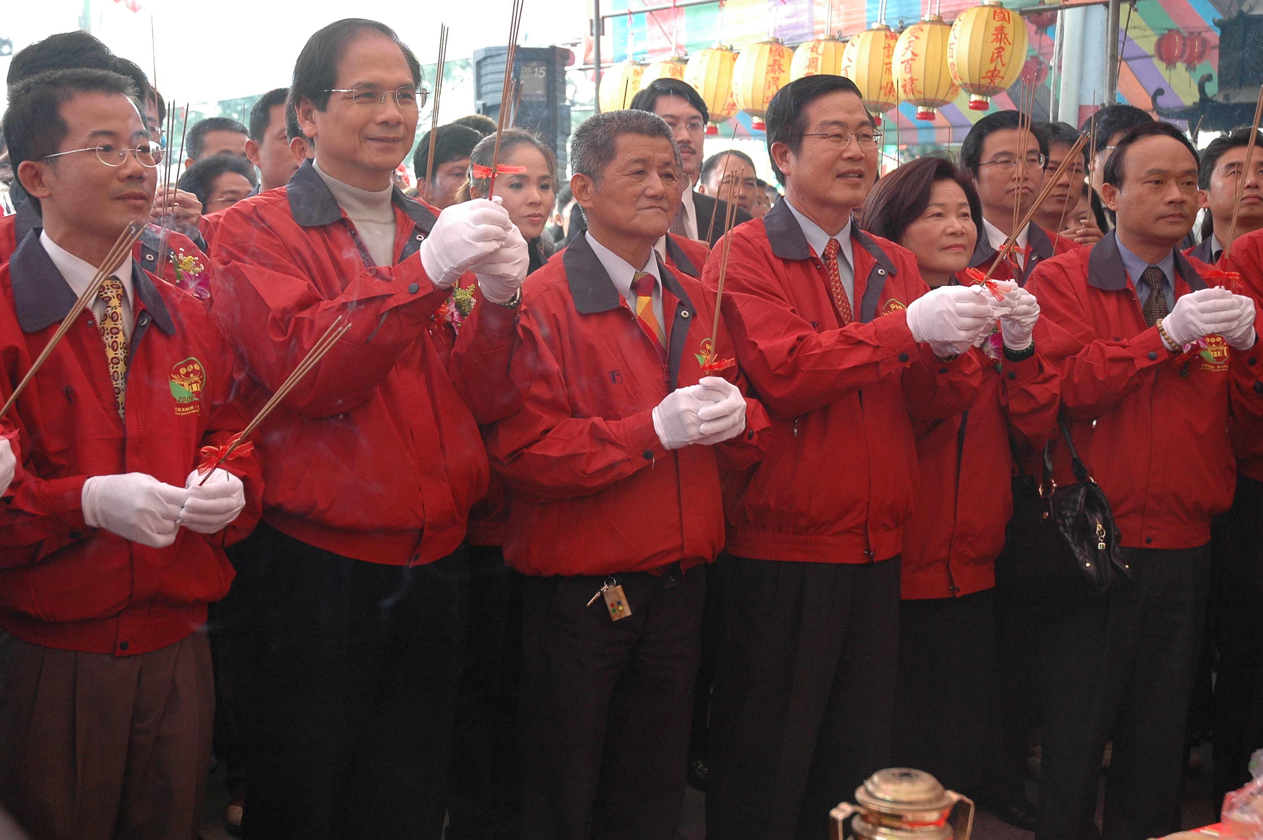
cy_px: 420
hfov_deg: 38.9
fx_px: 1788
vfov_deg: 26.4
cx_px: 632
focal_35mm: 51
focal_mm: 34
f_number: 4.5
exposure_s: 1/80
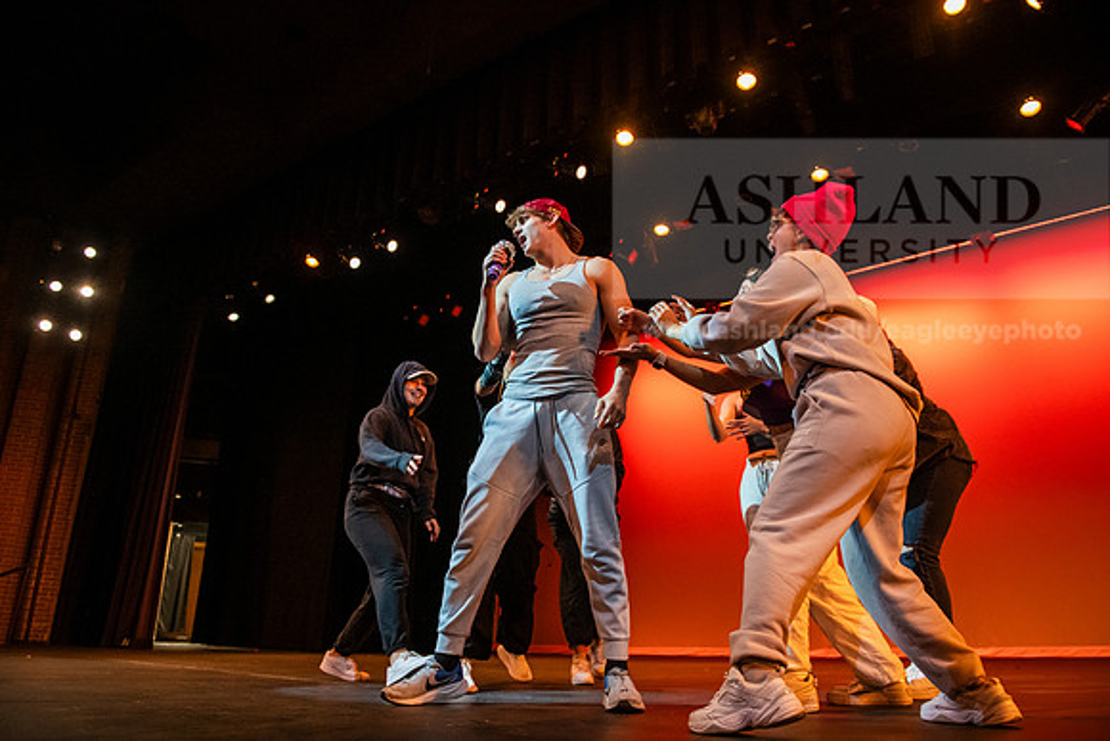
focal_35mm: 26
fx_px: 802
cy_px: 370
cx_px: 555
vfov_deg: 49.6
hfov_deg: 69.4
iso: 4000
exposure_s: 1/320
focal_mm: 26
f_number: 3.5
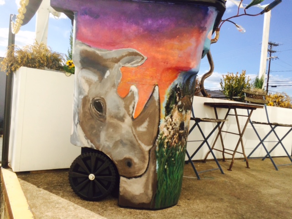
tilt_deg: -1.5
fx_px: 245
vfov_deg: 48.2
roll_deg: -6.1
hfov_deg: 61.7
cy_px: 110
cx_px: 146
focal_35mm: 29
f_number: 2.2
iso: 32
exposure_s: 1/2283
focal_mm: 4.15
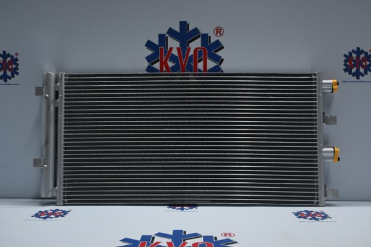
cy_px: 124
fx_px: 356
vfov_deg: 38.4
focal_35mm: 34
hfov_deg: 55.1
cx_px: 186
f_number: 4.2
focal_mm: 23
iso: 250
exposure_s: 1/40
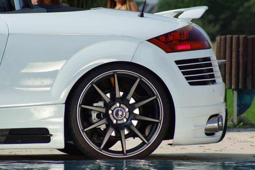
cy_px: 85
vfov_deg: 3.7
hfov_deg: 5.5
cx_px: 128
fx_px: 2656
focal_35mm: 375
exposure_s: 1/1000
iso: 800
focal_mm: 250
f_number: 9
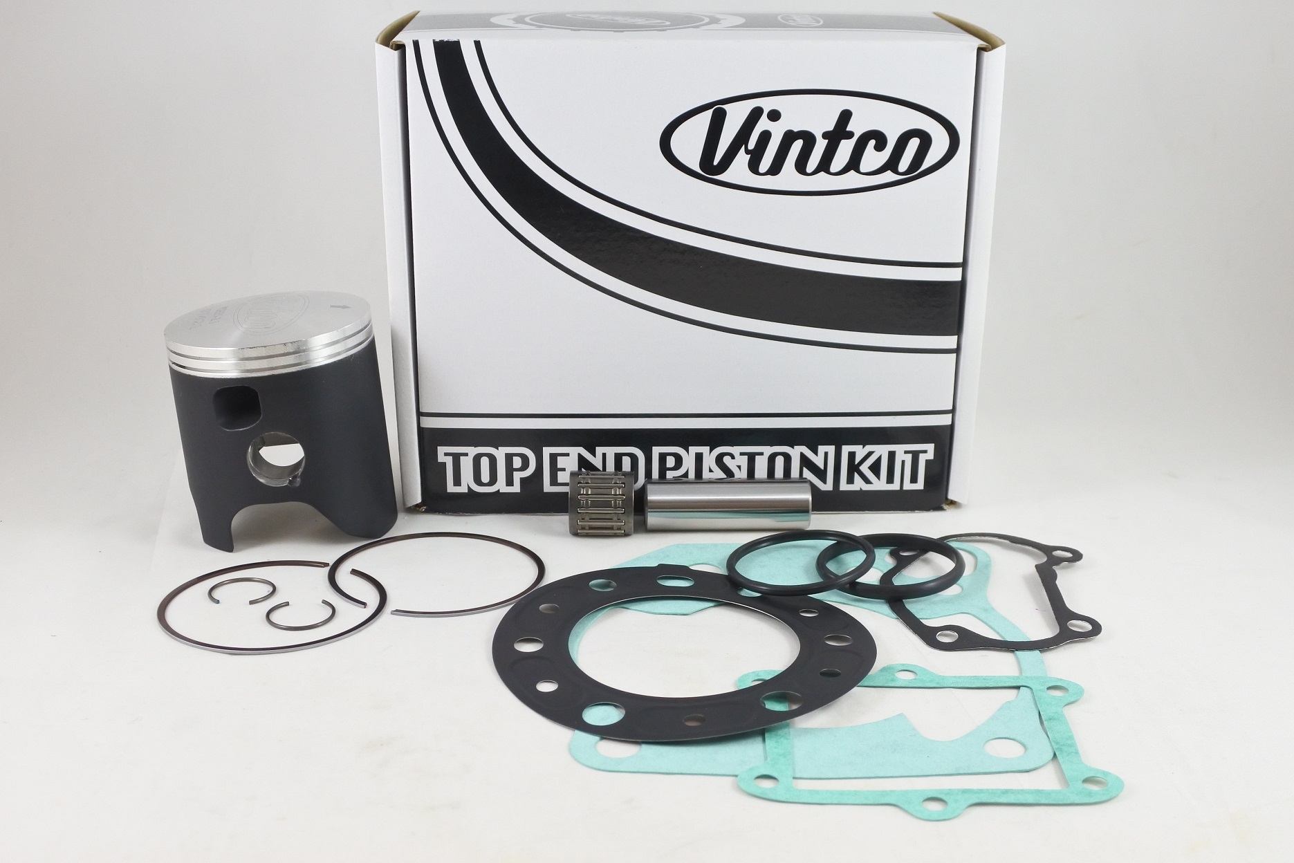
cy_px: 432
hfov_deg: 54.4
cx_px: 647
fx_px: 1258
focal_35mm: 35
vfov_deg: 37.9
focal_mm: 13.1
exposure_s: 1/125
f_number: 4
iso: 500
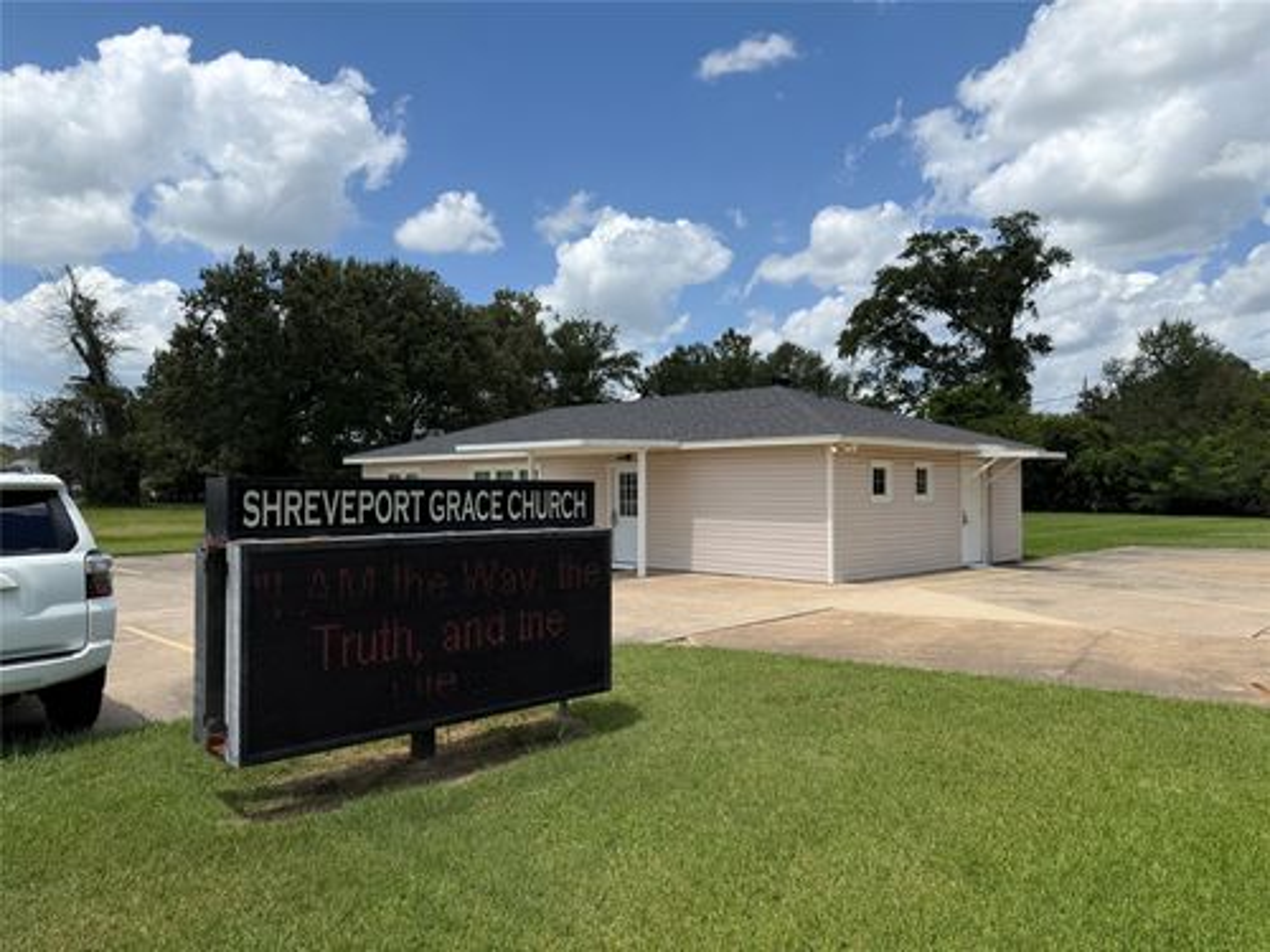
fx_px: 881
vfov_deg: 56.8
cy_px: 476
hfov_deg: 71.6
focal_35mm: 24
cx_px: 635
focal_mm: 6.76
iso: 80
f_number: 1.78
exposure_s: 1/5714
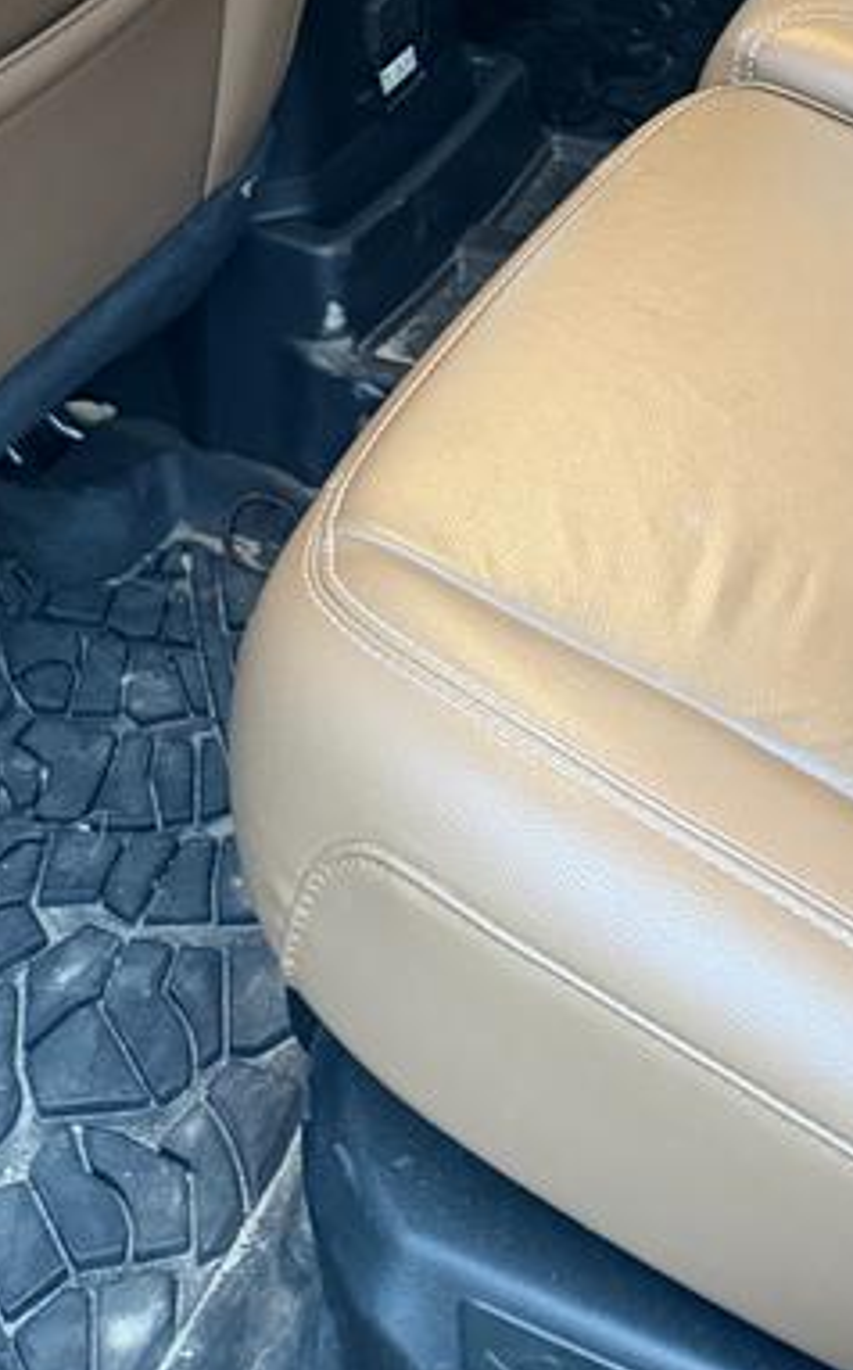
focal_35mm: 64
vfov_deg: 27.7
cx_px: 753
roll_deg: +1.1
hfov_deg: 19.9
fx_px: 2386
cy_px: -316
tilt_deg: -20.0
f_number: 1.78
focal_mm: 6.76
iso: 800
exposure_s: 1/47
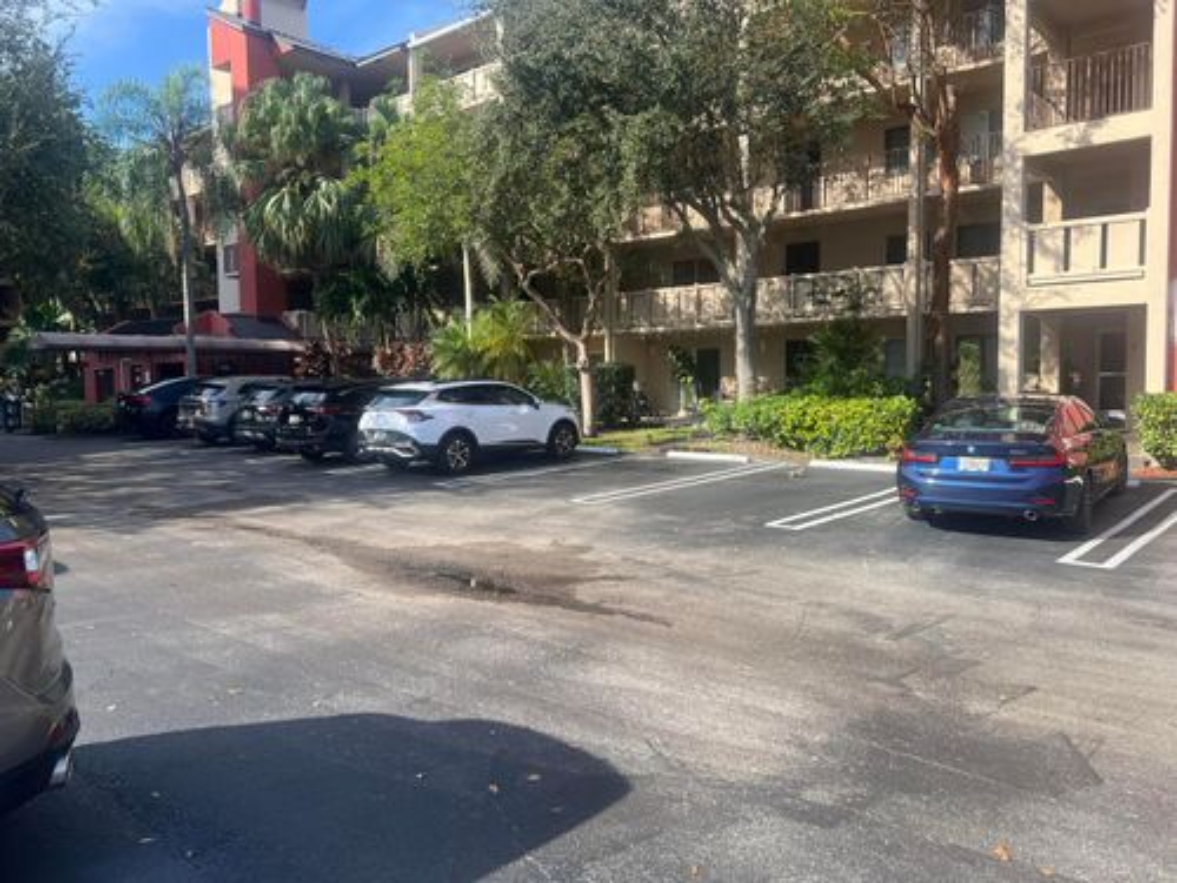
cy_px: 442
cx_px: 588
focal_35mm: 26
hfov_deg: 67.3
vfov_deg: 53.1
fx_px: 884
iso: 50
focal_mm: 5.7
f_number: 1.5
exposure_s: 1/1669
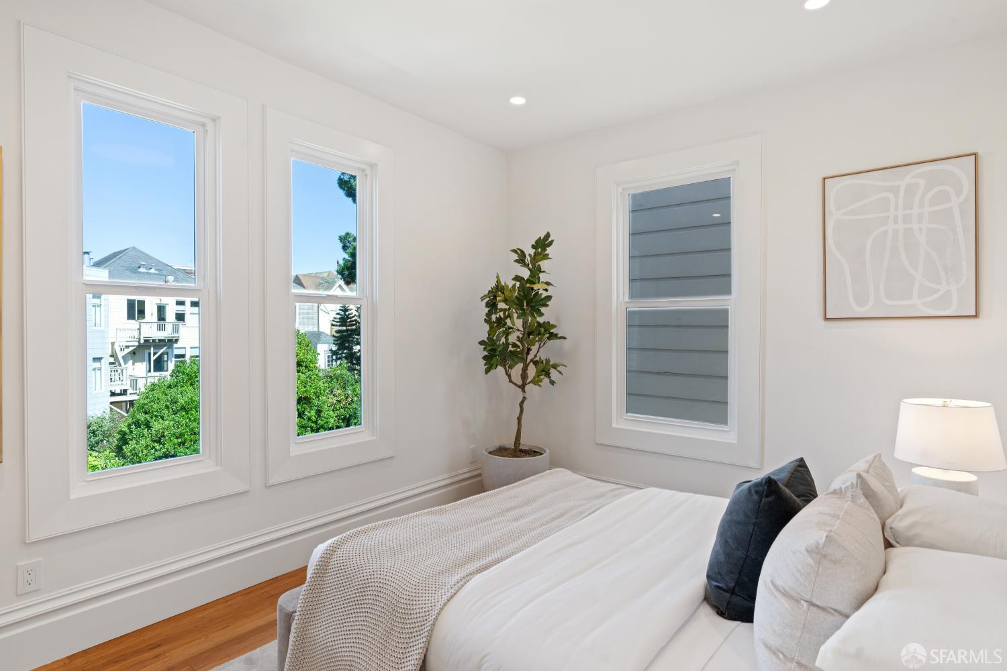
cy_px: 336
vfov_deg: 67.4
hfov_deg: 90.0
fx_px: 503
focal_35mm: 18
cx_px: 504
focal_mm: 18
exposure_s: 1/15
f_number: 8
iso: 400
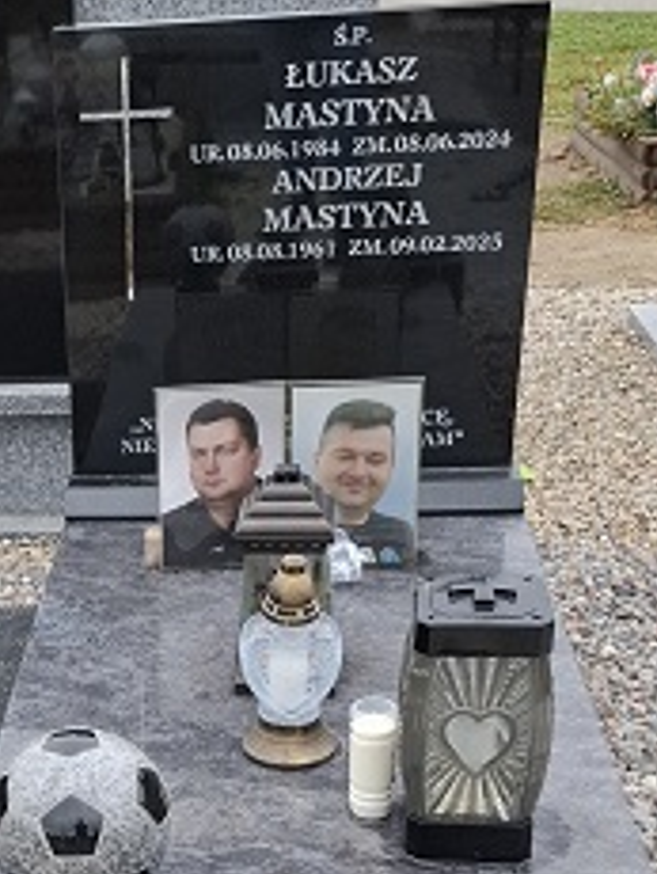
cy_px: 711
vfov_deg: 29.5
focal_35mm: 64
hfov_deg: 22.3
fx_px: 1617
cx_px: 49
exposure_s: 1/259
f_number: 1.8
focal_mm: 5.54
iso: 50
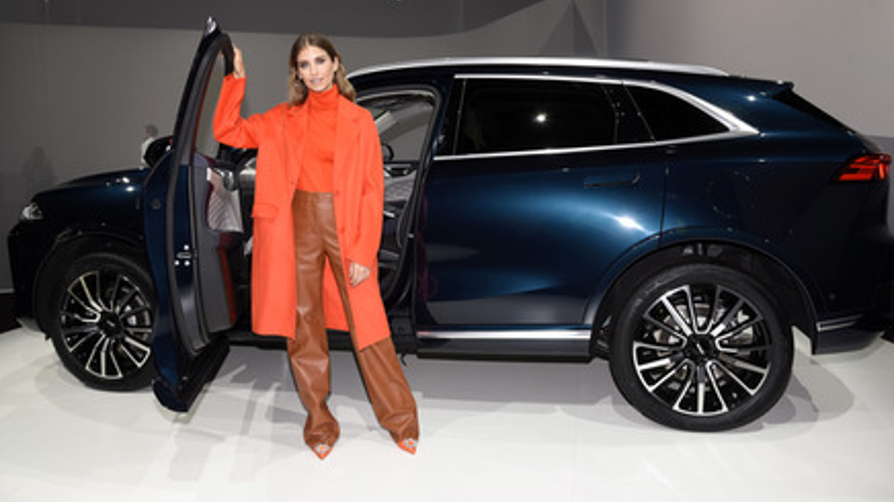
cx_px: 454
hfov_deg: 71.9
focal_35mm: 26
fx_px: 616
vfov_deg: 44.3
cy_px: 221
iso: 400
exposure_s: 1/125
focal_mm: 24
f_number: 6.3
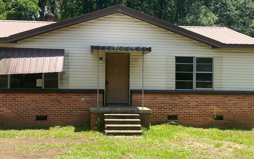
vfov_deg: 27.4
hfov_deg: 42.6
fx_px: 325
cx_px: 124
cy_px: 72
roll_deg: -1.1
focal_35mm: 47
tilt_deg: +1.7
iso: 32
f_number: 1.8
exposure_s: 1/1072
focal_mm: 4.25
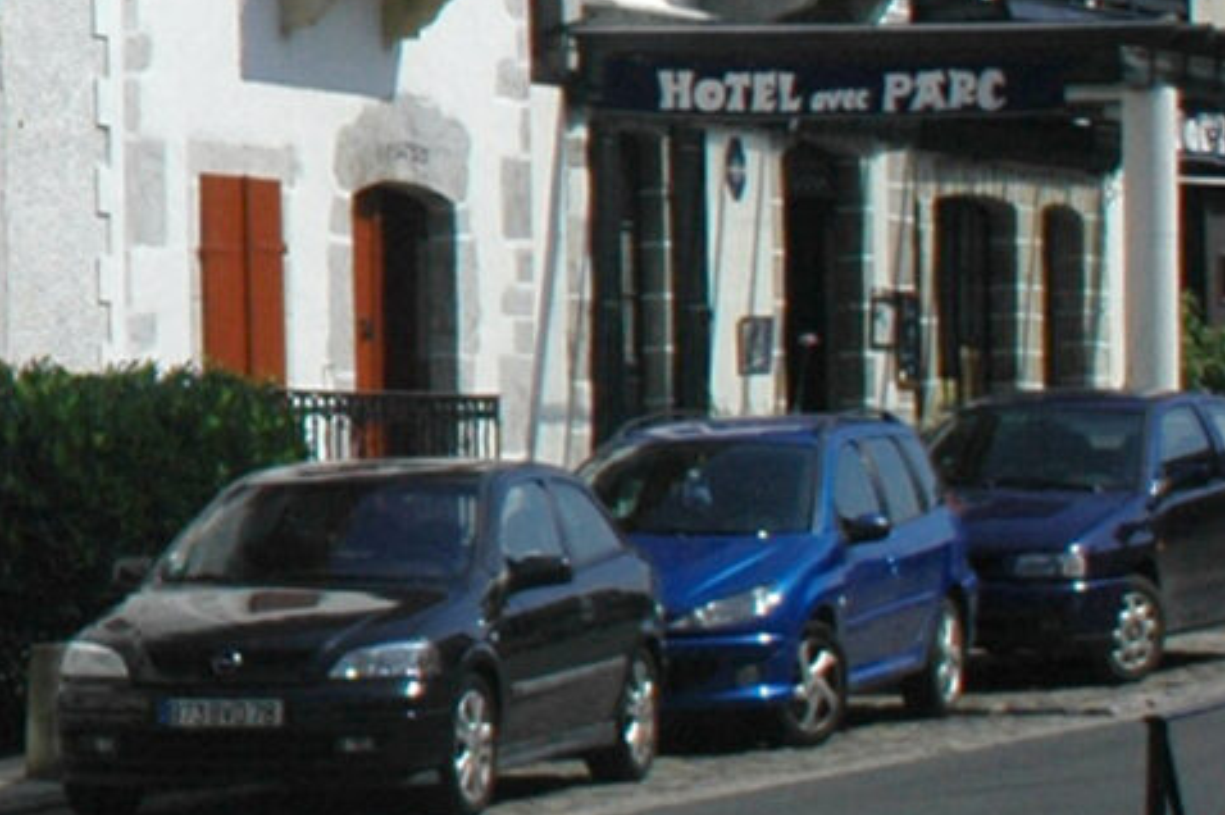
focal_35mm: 225
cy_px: -725
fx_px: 7651
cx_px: -2012
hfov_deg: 8.2
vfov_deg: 6.0
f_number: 11
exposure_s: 1/500
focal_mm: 28
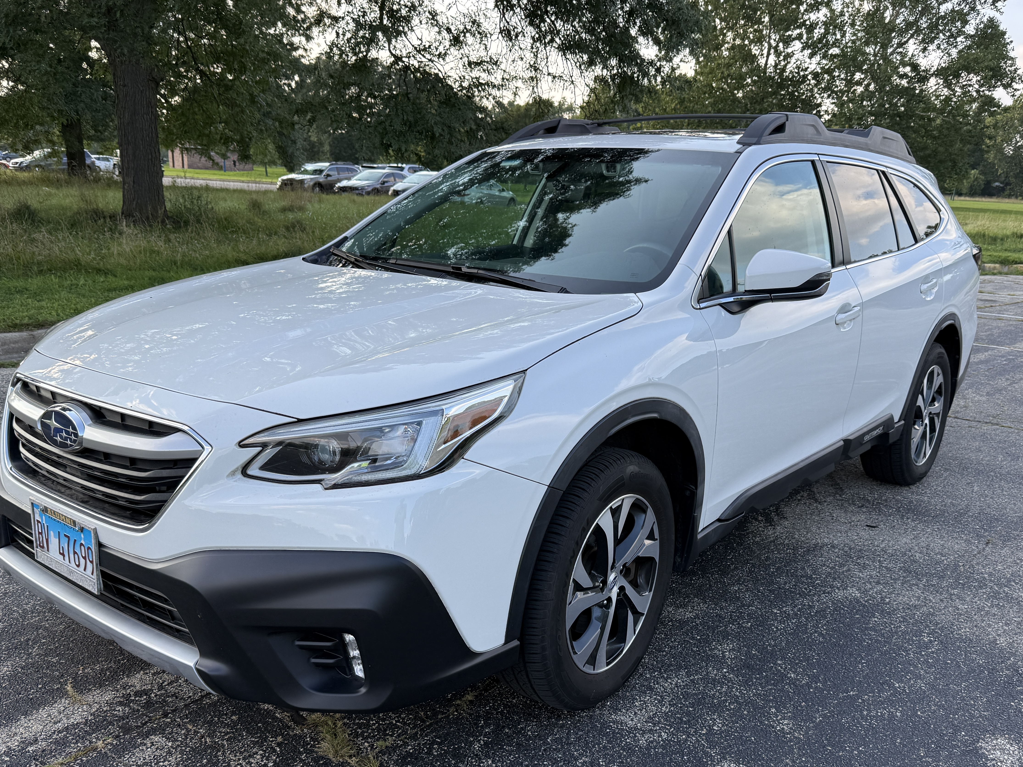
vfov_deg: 56.8
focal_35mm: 24
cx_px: 512
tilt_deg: -17.1
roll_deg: -2.5
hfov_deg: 71.6
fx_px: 709
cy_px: 384
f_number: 1.78
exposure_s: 1/780
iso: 80
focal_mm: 6.76
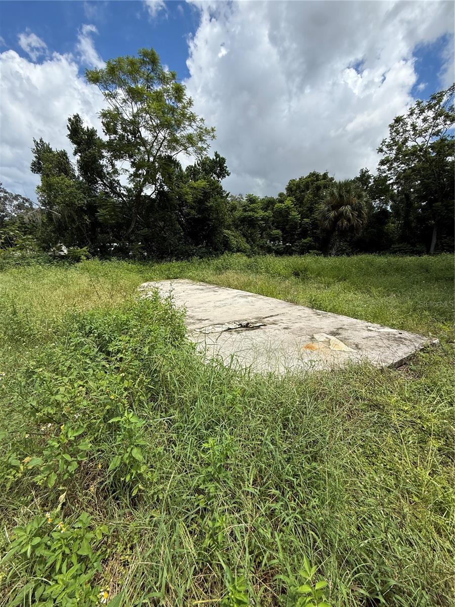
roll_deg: +2.4
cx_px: 228
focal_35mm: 14
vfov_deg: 102.1
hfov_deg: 85.7
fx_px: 245
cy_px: 304
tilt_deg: -13.3
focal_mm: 2.22
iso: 50
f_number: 2.2
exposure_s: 1/1745
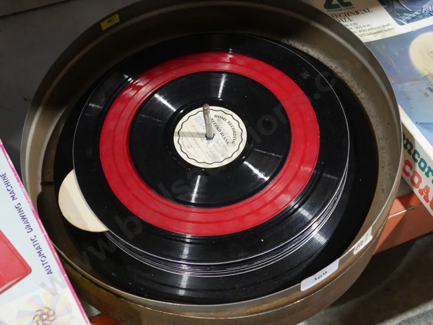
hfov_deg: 26.3
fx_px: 926
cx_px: 216
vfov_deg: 19.9
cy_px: 162
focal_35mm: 74
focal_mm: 37
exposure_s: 1/80
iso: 2000
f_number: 5.5
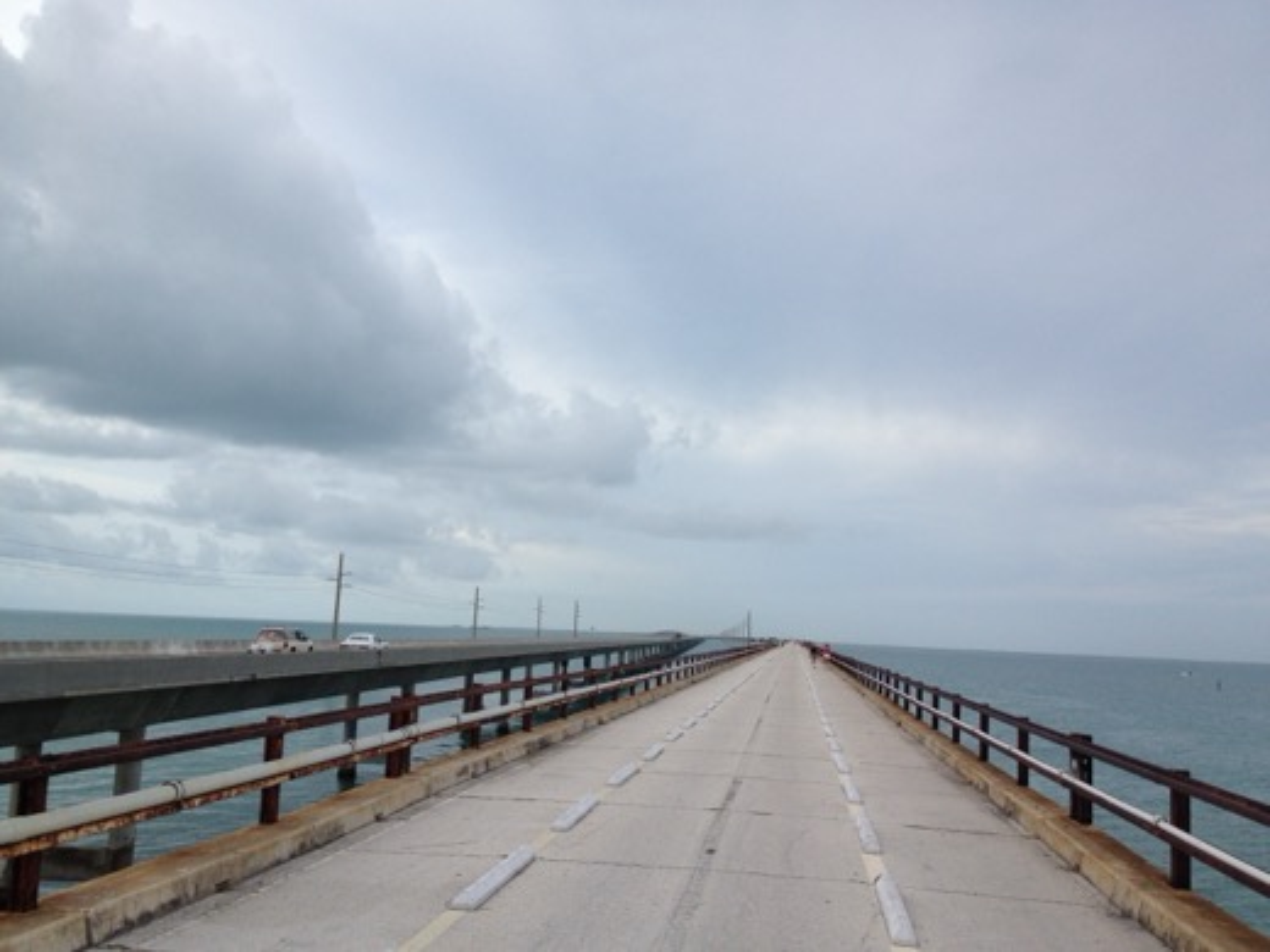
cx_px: 635
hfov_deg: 52.6
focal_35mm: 35
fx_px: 1284
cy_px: 476
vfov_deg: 40.7
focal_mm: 4.28
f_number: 2.4
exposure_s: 1/1255
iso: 64
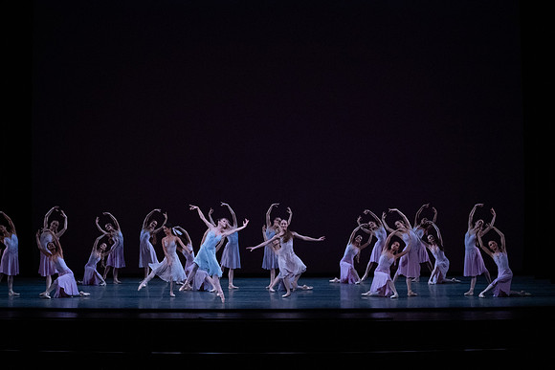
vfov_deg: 19.5
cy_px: 185
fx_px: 1079
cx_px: 278
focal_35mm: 70
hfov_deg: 28.8
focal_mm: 70
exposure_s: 1/400
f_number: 13
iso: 12800
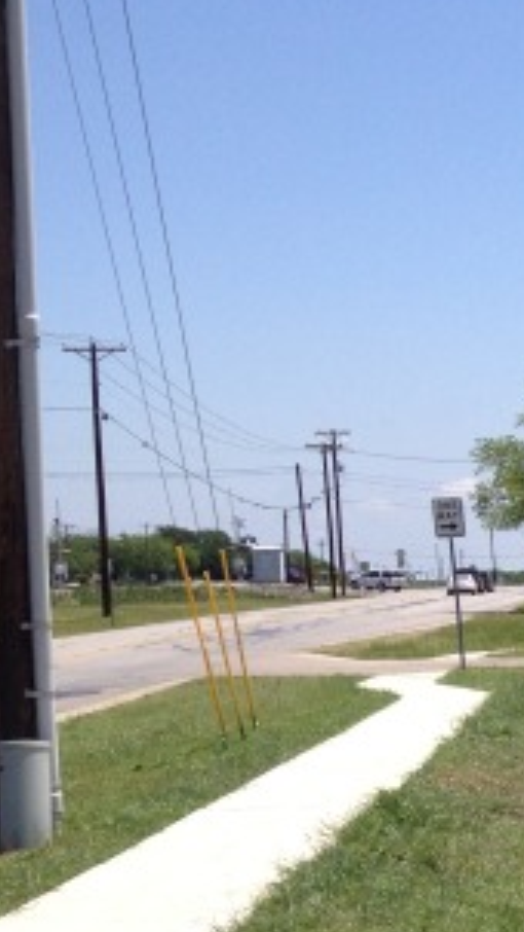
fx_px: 2493
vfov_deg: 20.9
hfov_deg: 10.5
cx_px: 1208
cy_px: 738
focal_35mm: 101
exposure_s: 1/1672
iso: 50
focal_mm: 4.28
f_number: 2.4
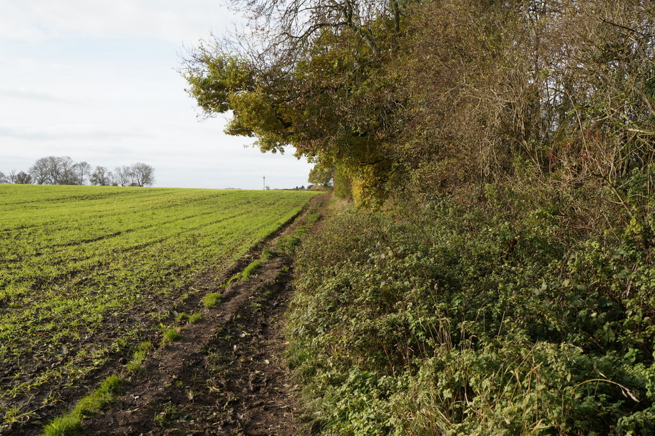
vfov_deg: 38.3
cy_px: 218
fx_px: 627
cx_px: 328
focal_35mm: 34
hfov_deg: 55.1
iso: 100
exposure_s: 1/200
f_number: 6.3
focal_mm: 23
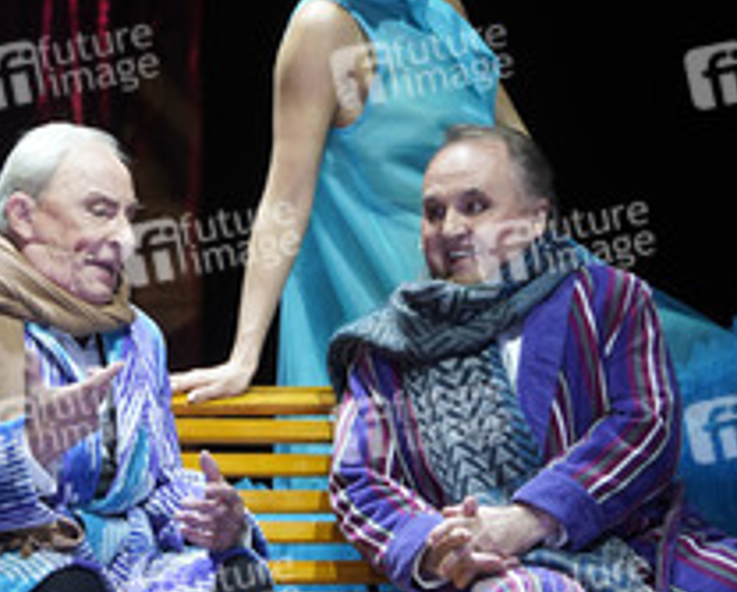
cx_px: 115
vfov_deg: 3.3
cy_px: 156
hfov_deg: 4.1
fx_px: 10288
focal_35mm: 471
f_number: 5.6
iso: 1600
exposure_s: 1/200
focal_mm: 232
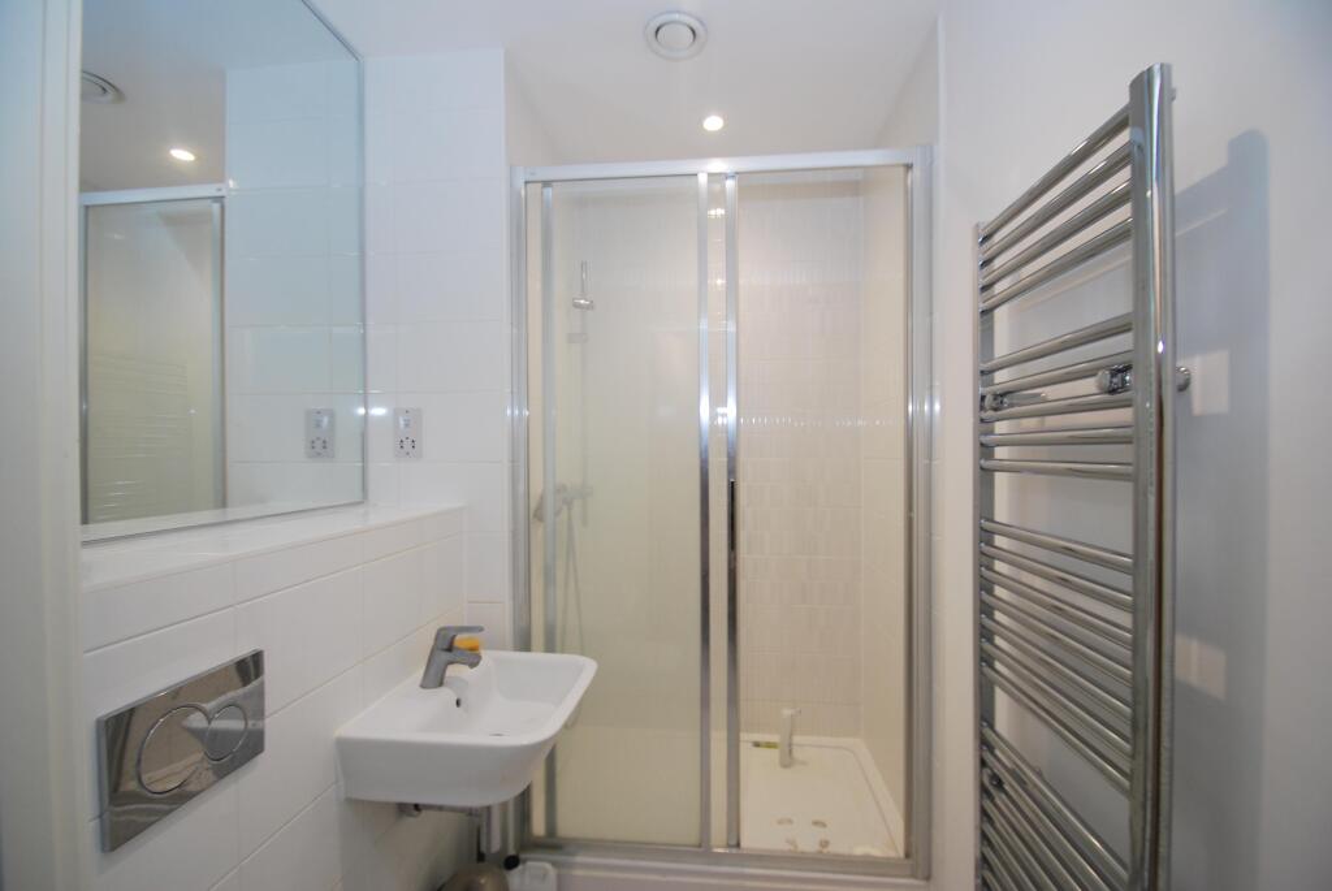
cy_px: 446
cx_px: 666
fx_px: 556
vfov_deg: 77.5
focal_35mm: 15
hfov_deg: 100.3
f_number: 3.5
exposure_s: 1/40
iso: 200
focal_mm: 10
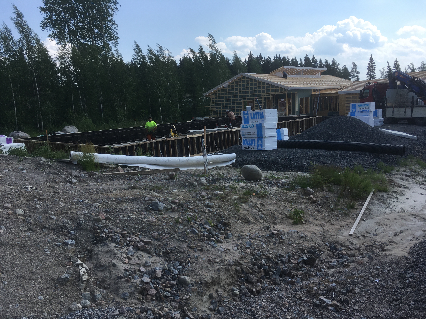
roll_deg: +3.8
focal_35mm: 29
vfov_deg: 48.2
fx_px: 357
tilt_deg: -9.4
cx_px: 213
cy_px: 160
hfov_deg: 61.7
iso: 25
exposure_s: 1/1350
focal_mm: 4.15
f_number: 2.2
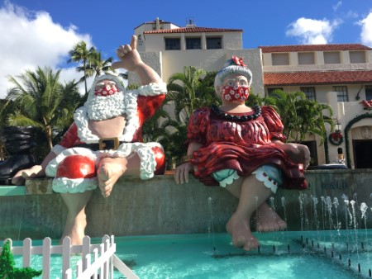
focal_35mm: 29
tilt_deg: +4.0
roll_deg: +0.2
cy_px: 140
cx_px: 186
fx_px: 312
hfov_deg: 61.6
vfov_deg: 48.3
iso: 25
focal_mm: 4.15
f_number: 2.2
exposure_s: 1/950
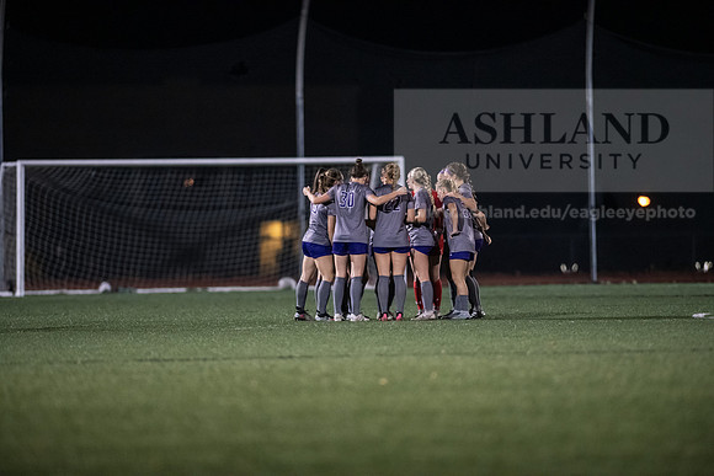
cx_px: 357
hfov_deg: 6.9
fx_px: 5951
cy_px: 238
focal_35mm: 300
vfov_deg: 4.6
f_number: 2.8
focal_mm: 300
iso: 8000
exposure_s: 1/1000
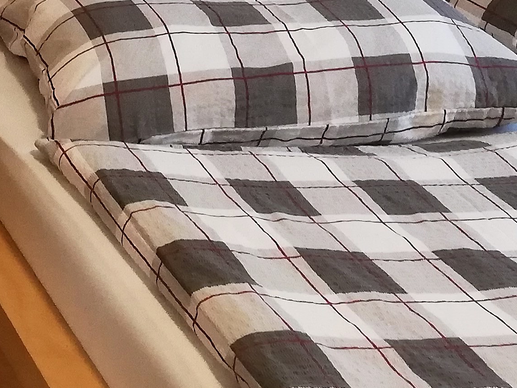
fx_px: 1568
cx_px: -19
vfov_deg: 13.3
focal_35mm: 105
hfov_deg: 18.2
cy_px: -189
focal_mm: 3.81
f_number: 2.2
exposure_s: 1/33.3
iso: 400
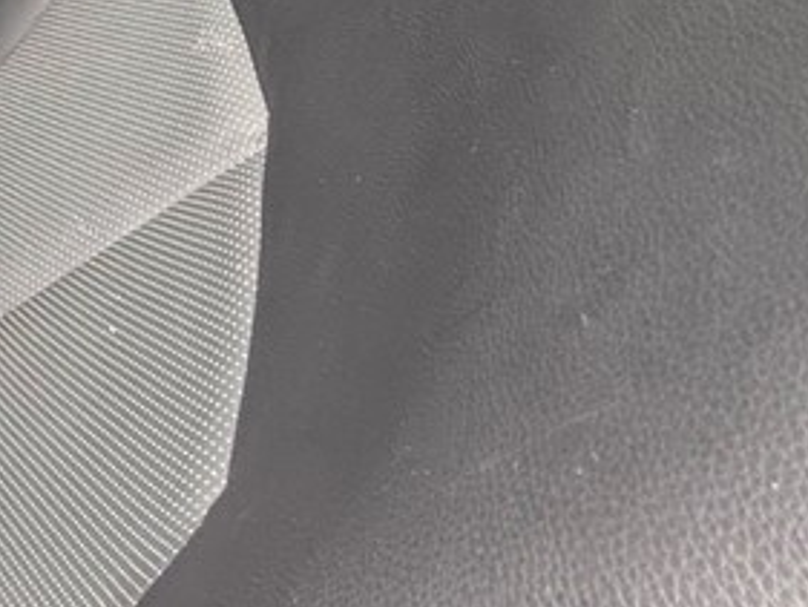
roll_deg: -2.0
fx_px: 1191
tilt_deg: -26.8
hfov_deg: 26.5
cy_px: -357
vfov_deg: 22.3
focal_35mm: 51
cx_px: -417
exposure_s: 1/99
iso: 250
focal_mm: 2.22
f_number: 2.2
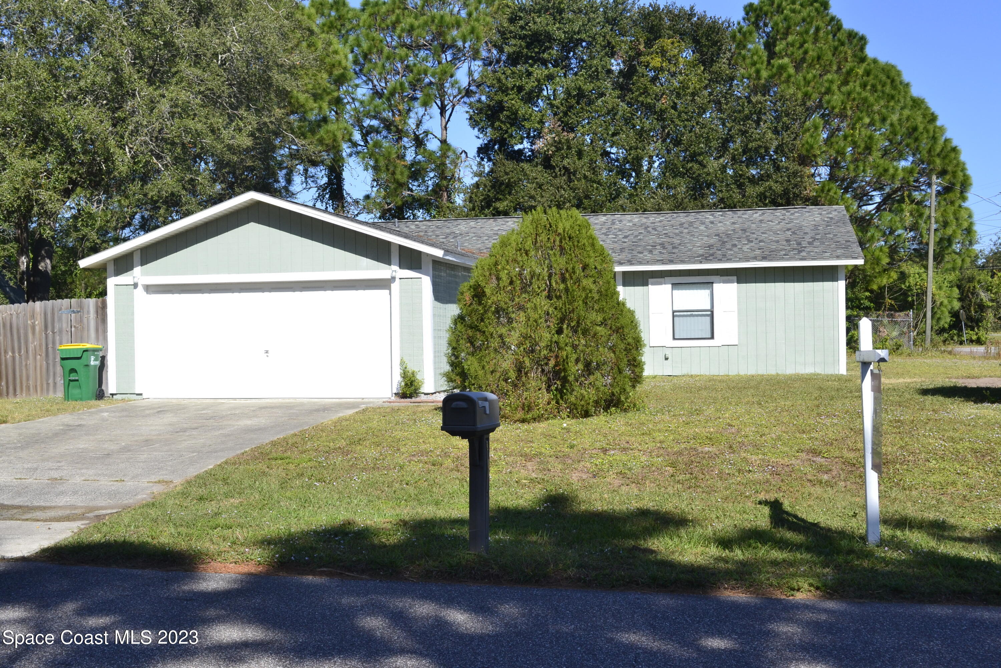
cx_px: 500
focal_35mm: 39
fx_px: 1084
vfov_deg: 34.2
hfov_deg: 49.6
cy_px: 334
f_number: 11
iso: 400
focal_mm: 26
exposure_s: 1/500
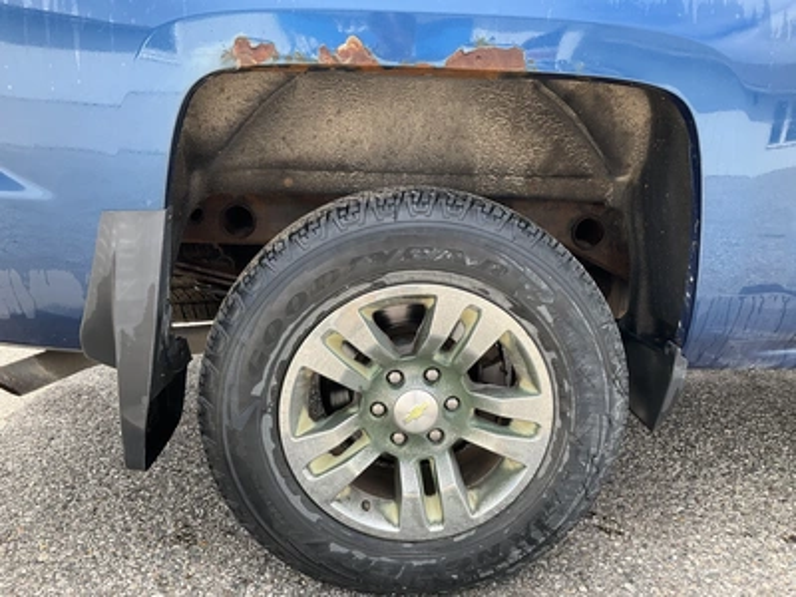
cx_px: 398
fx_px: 667
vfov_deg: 48.2
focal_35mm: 29
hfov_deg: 61.7
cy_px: 298
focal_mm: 3
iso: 25
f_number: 1.8
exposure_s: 1/331
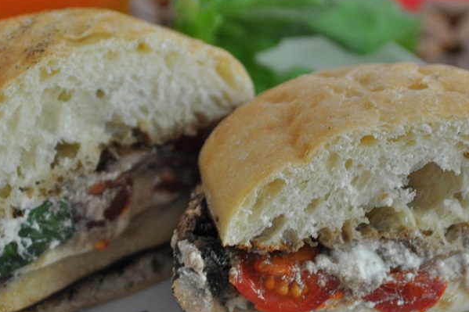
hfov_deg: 10.1
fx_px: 2644
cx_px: 209
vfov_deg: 6.8
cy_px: 174
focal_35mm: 203
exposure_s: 1/30
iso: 800
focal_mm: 90
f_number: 4.5
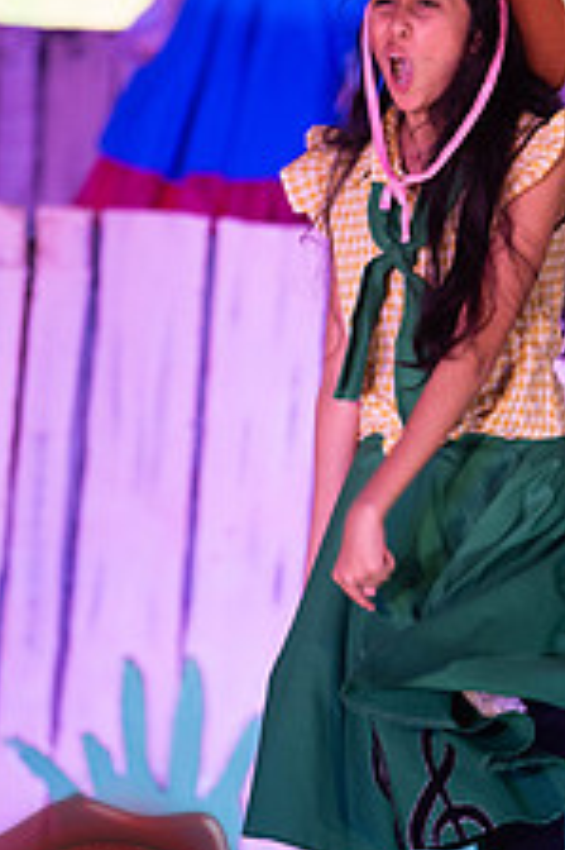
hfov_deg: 3.4
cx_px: 466
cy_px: 391
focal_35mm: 402
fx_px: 9478
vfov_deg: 5.1
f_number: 2.8
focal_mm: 200
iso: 800
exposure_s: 1/200
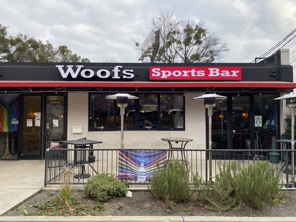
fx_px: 222
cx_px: 148
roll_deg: +0.7
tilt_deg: +3.3
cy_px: 111
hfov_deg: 67.3
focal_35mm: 26
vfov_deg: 53.1
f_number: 1.8
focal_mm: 4.25
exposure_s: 1/489
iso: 32
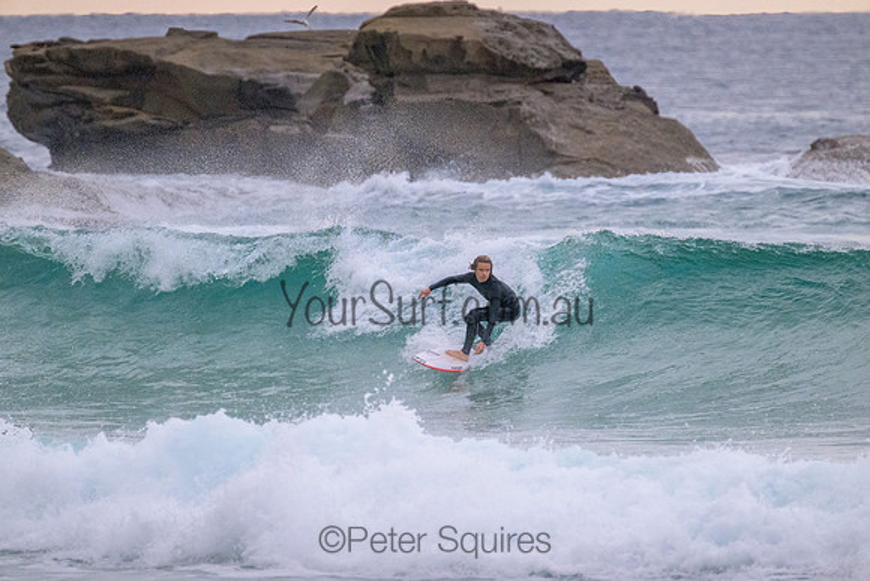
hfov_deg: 2.6
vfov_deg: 1.7
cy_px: 290
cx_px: 435
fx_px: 19337
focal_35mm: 800
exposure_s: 1/640
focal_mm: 800
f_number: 11
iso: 8000
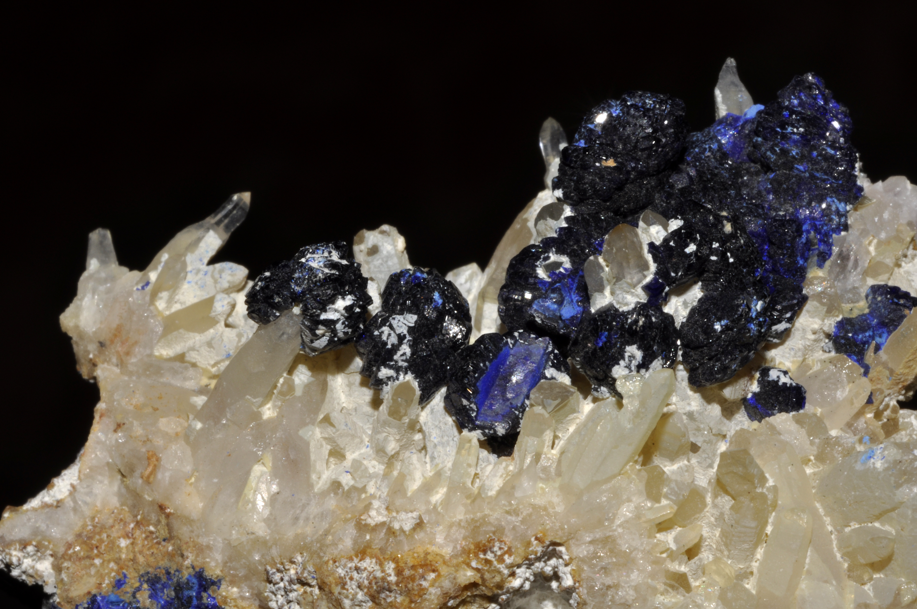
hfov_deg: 22.6
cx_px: 458
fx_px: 2290
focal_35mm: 90
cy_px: 304
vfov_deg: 15.2
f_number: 45
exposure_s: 1/60
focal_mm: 60
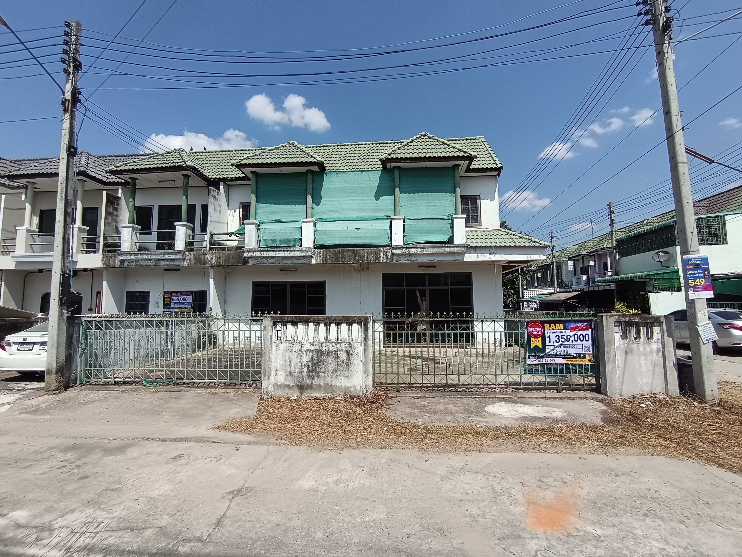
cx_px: 371
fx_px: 322
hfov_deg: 98.2
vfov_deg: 81.7
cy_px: 278
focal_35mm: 15
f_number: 2.2
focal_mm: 1.65
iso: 62
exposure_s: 1/2198
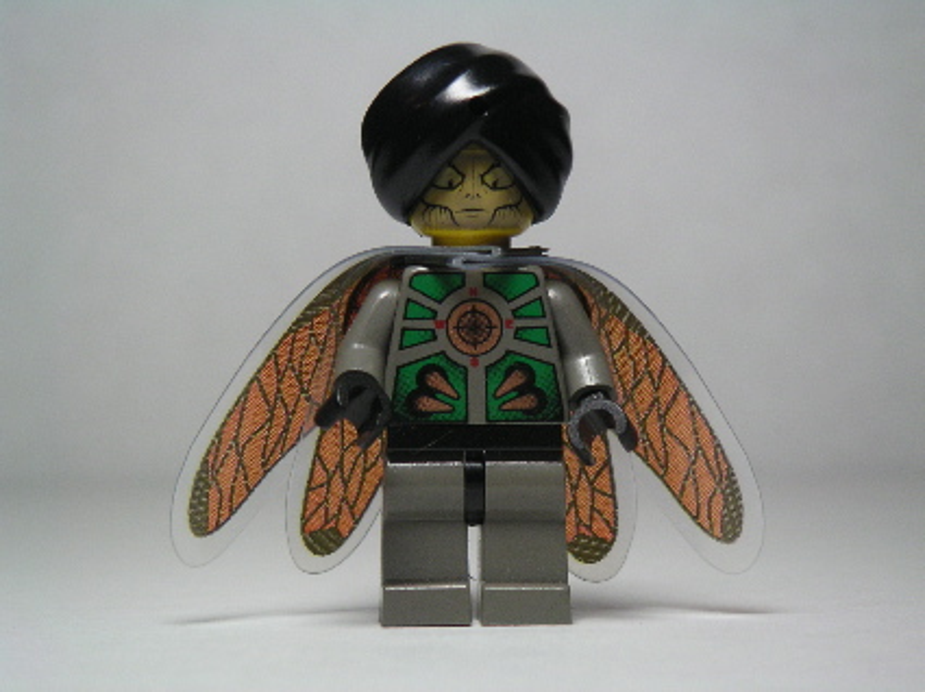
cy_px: 346
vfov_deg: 13.3
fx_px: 2964
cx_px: 462
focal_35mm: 111
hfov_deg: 17.7
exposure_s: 1/111
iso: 100
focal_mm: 17.1
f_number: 3.6
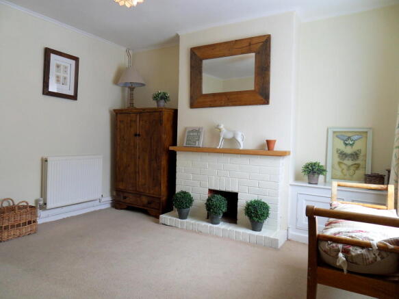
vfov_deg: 56.8
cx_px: 200
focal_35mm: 24
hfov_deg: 71.6
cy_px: 150
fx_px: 277
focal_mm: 4.2
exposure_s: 1/30
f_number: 3.3
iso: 100
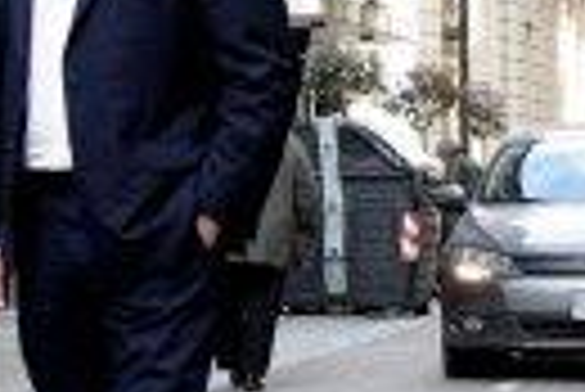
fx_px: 2359
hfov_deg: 13.8
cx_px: -94
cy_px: 185
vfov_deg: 9.5
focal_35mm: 145
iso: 4000
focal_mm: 42
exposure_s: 1/400
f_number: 10
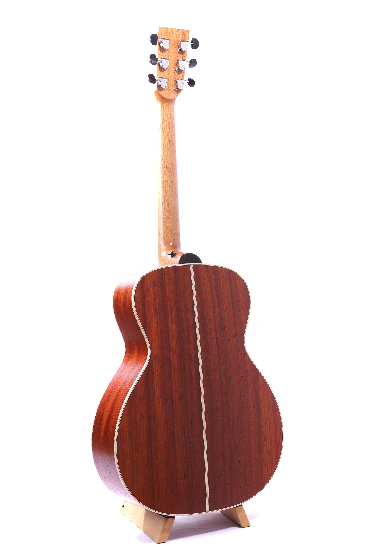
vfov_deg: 32.4
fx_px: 964
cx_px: 186
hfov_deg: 21.9
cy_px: 280
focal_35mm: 62
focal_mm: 62
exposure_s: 1/50
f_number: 20
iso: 100
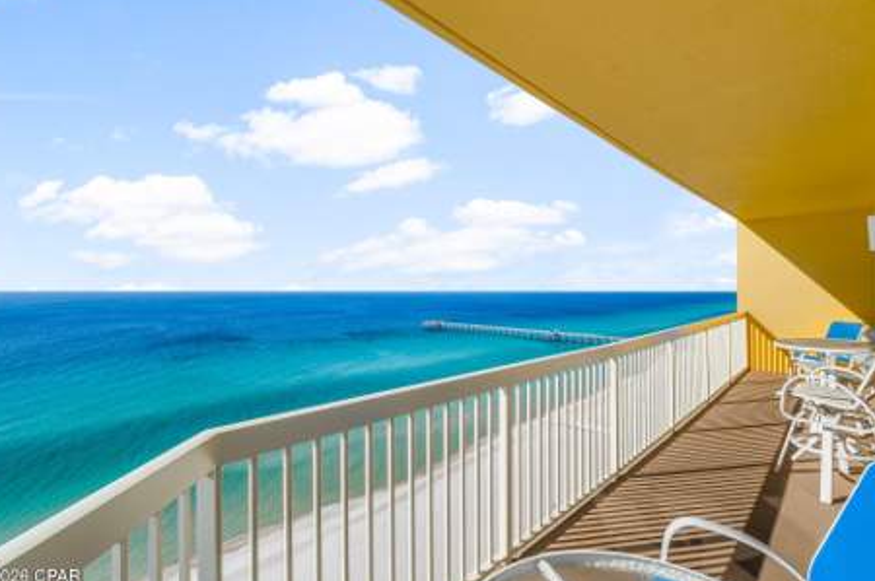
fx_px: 388
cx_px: 441
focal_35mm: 16
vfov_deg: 73.6
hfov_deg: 96.8
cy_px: 292
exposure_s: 1/160
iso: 100
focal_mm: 10
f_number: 9
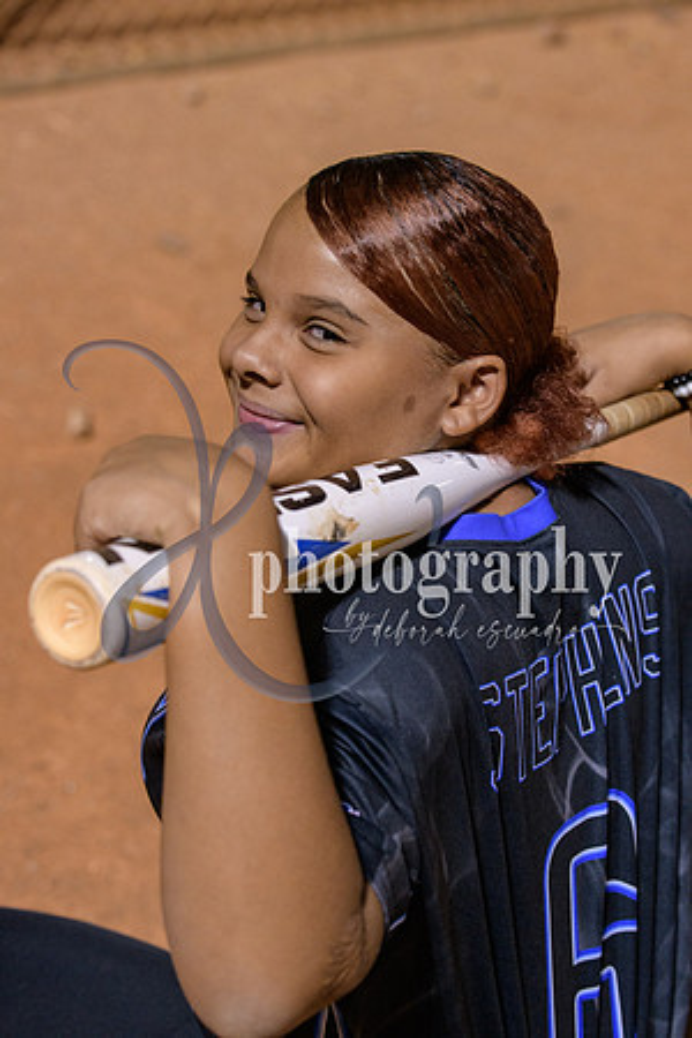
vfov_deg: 28.8
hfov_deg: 19.5
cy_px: 519
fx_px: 2018
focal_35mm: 70
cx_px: 346
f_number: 5
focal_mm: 70
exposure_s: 1/250
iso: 4000
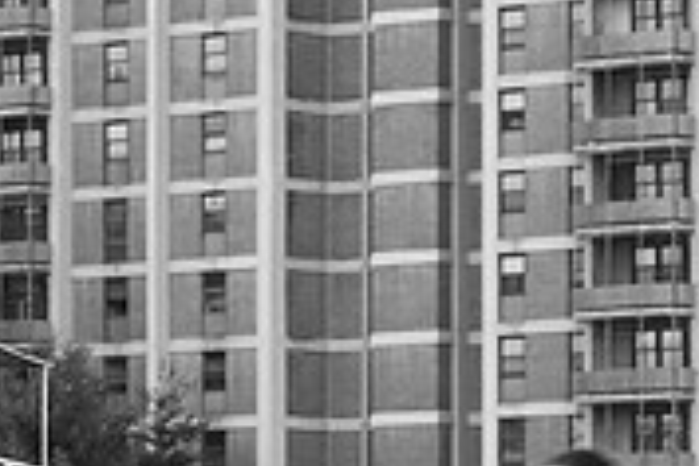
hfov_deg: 6.6
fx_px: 6019
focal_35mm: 310
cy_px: 612
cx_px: -53
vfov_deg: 4.4
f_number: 2.8
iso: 200
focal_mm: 61
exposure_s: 1/125
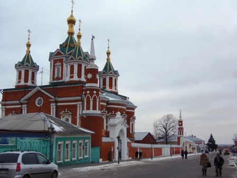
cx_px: 118
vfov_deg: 34.3
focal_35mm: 42
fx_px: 288
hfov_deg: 44.8
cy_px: 89
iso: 64
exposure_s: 1/160
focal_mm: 7.8
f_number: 3.6
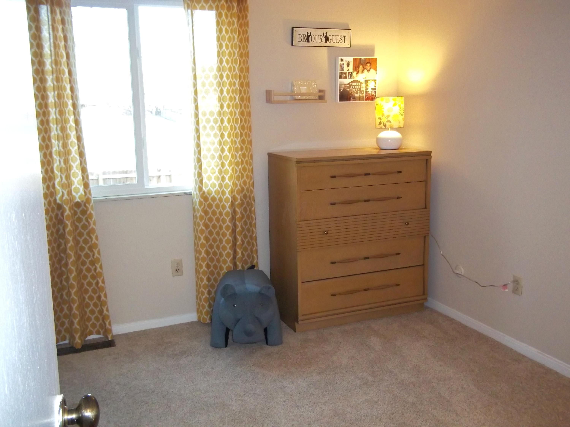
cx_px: 285
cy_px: 214
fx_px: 593
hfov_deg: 51.4
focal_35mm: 36
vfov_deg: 39.7
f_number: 3.1
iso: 320
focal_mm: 6.5
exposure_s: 1/30
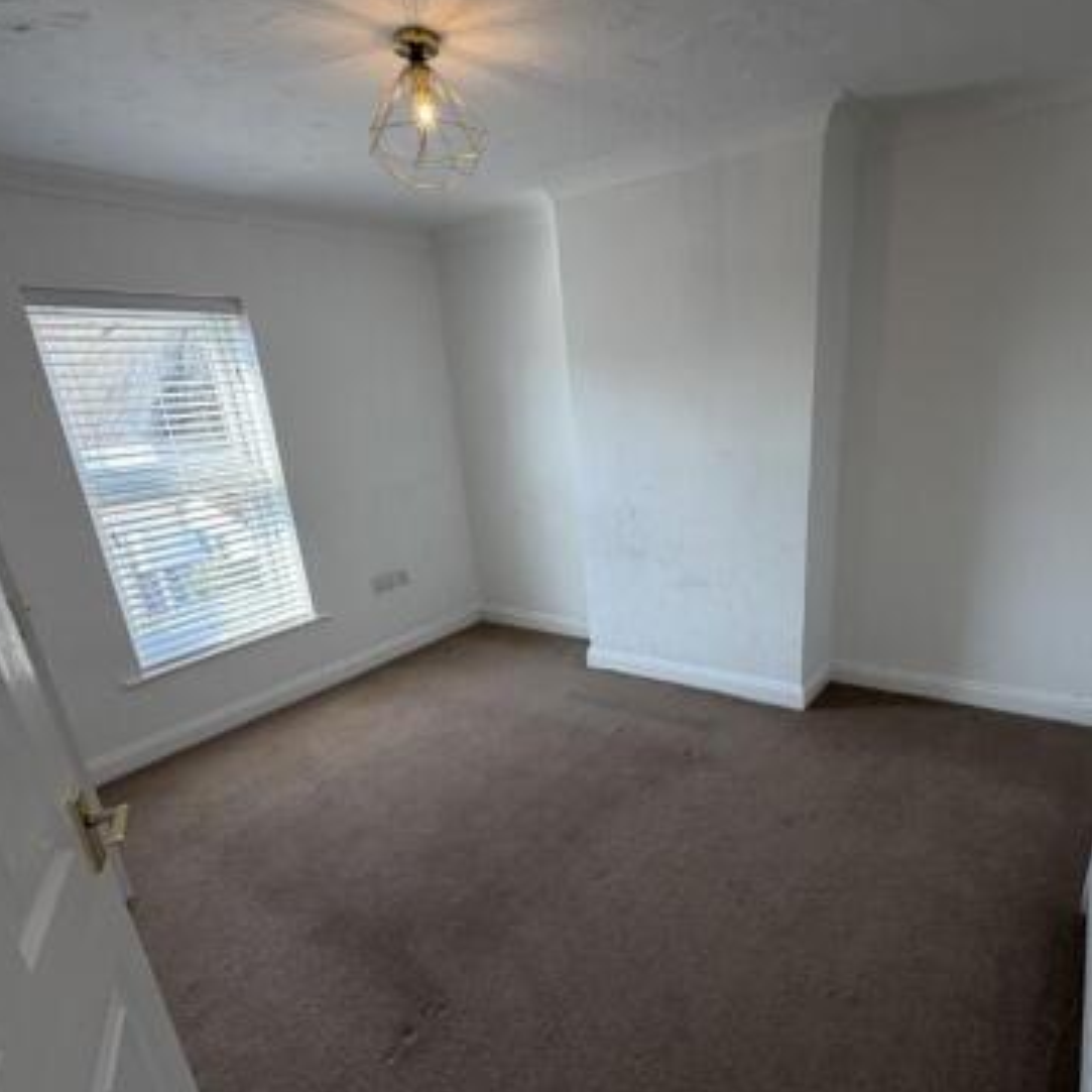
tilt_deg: -20.4
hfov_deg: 74.4
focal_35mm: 20
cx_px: 622
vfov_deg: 74.2
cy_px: 643
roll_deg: +3.7
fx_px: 714
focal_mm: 2.22
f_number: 2.2
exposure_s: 1/100
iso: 80
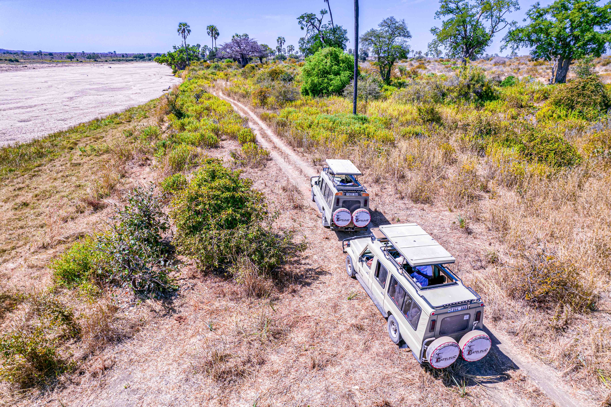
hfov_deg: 78.6
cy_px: 204
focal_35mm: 22
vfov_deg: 57.2
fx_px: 373
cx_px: 306
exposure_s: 1/120
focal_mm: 8.38
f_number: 2.8
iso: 100
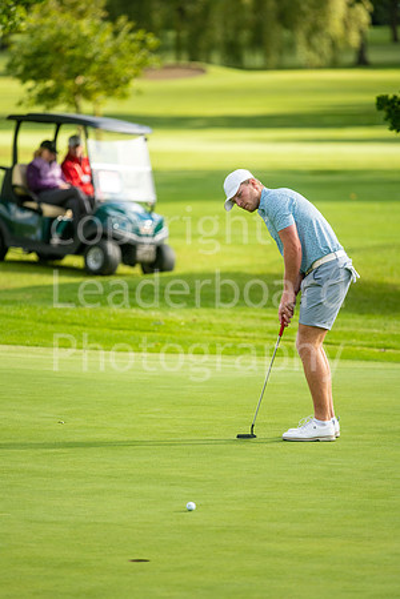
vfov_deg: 6.9
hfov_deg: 4.6
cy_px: 300
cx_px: 200
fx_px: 5000
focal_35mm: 300
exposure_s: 1/1600
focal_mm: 300
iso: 400
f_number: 4
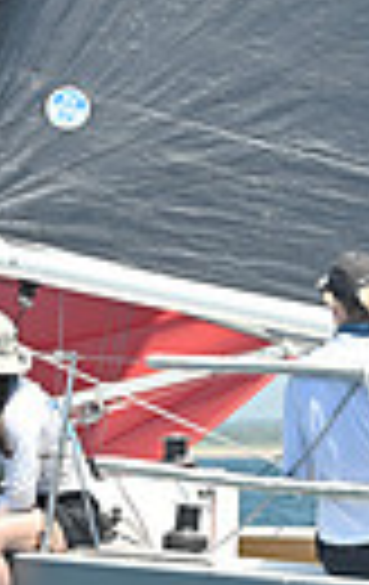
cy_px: 214
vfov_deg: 5.1
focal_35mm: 408
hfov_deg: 3.2
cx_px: 144
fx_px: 6522
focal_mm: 90
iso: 320
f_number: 5.6
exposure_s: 1/1000
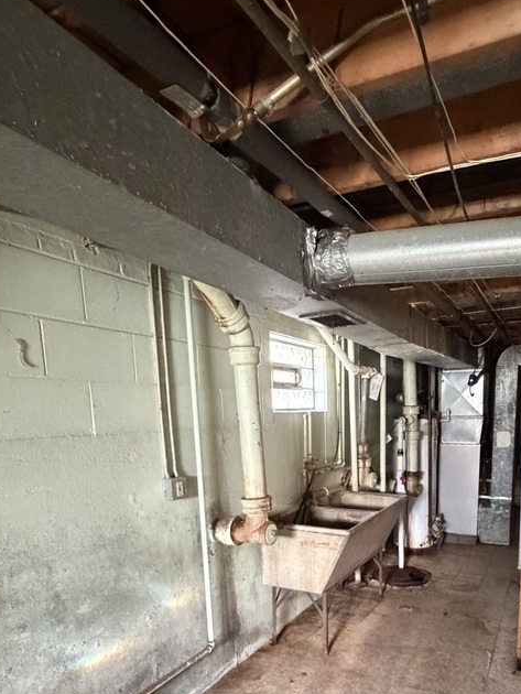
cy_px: 490
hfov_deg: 55.8
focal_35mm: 24
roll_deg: +0.6
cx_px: 344
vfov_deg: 68.5
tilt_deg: -8.0
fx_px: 481
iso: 1250
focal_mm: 2.22
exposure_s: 1/60
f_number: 2.2
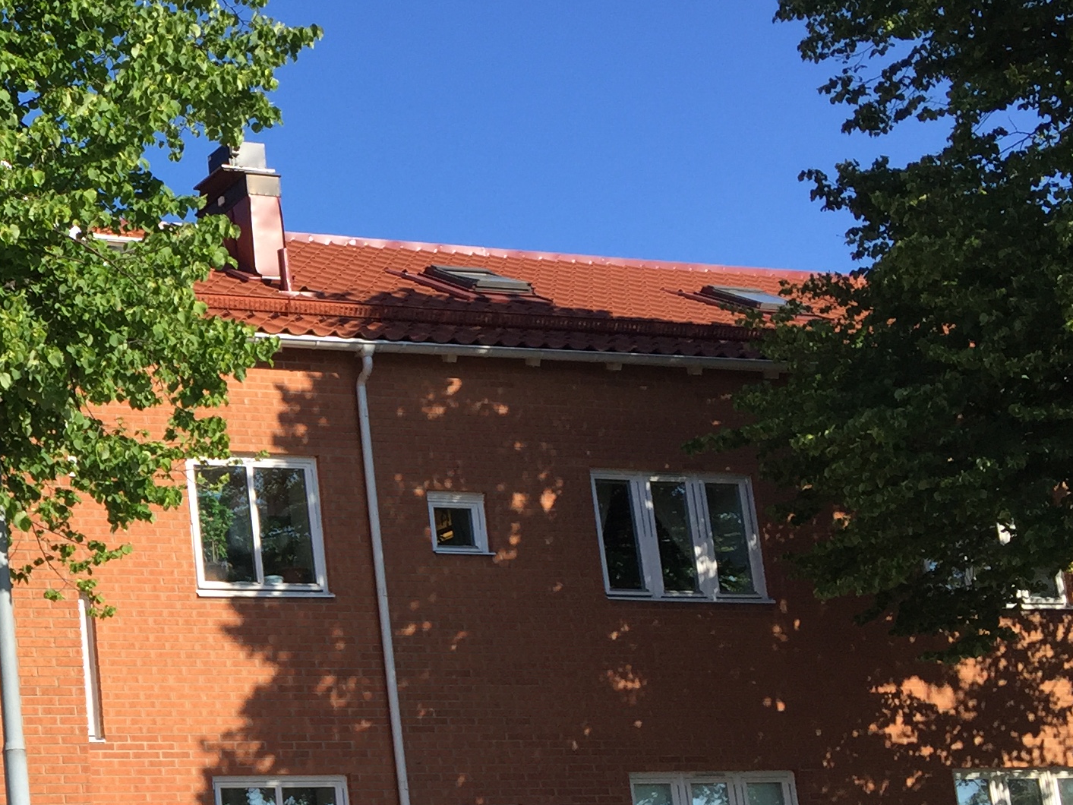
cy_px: 613
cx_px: -103
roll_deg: +2.8
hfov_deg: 26.7
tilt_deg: +12.4
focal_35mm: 67
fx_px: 2077
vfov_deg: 21.7
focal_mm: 4.15
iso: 32
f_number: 2.2
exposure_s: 1/1130
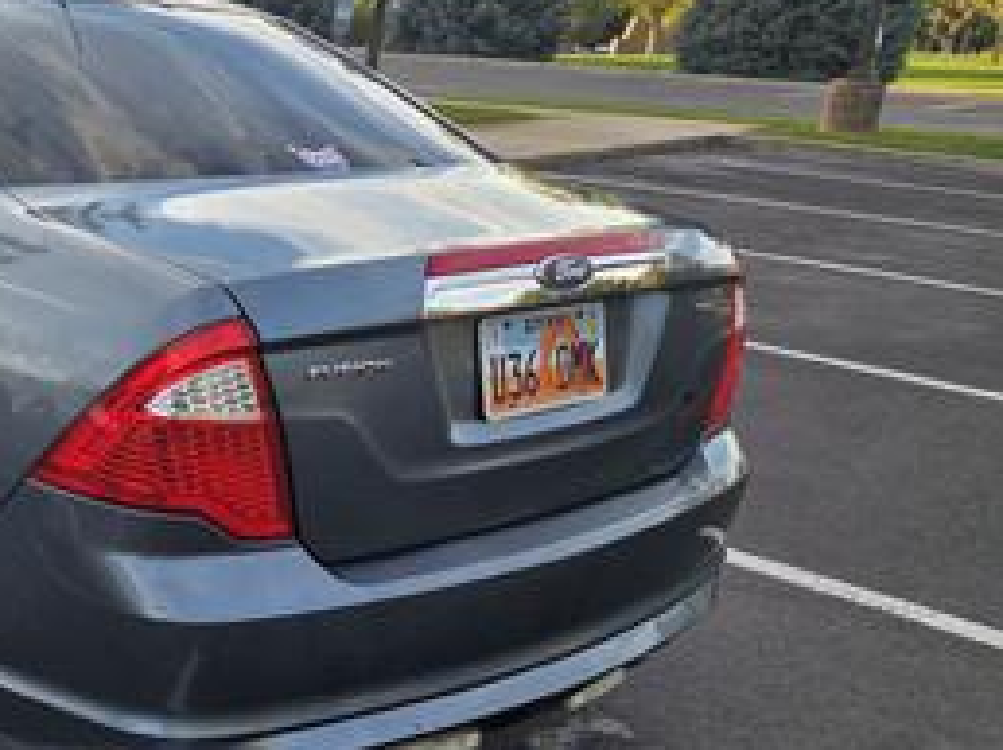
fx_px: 1303
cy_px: 431
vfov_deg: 32.1
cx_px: 27
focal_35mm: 45
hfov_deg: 38.0
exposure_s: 1/359
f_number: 1.8
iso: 50
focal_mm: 5.4
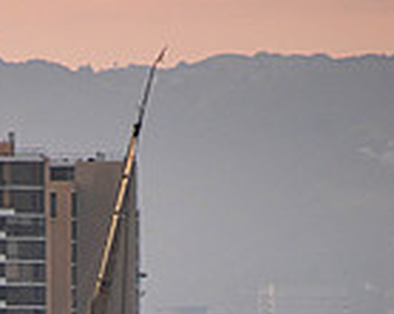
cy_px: 571
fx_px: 15953
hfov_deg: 1.4
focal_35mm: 1369
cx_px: -26
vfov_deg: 1.1
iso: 800
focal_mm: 300
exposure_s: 1/320
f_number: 6.3
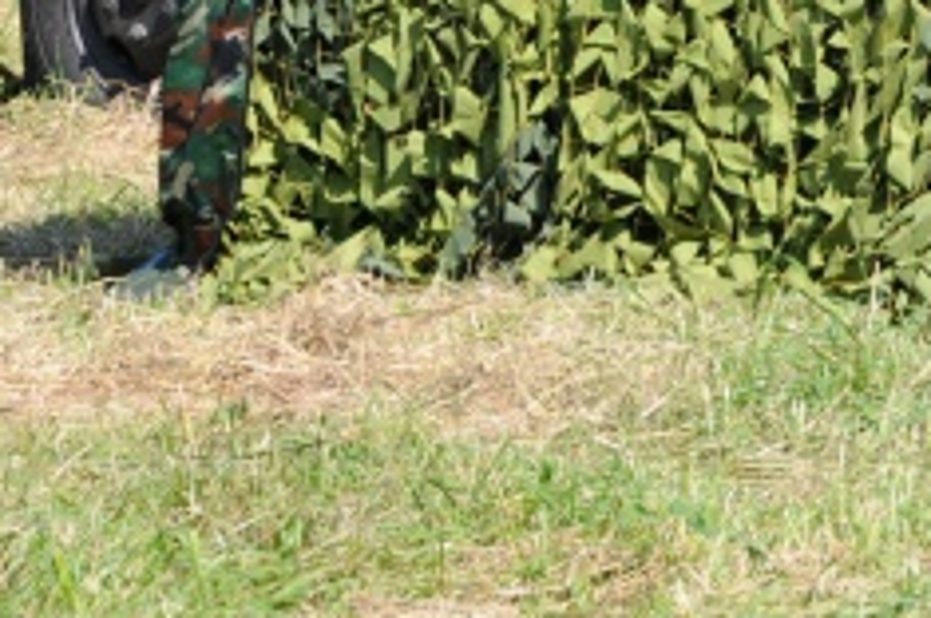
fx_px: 11157
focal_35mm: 432
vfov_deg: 3.2
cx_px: 951
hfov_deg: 4.8
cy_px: -372
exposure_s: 1/320
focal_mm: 66
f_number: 9
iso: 200
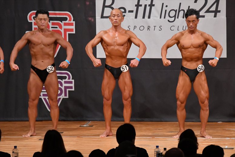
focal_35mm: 270
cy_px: 78
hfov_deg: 7.6
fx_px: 1762
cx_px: 118
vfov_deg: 5.1
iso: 7200
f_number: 5.6
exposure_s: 1/400
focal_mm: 180
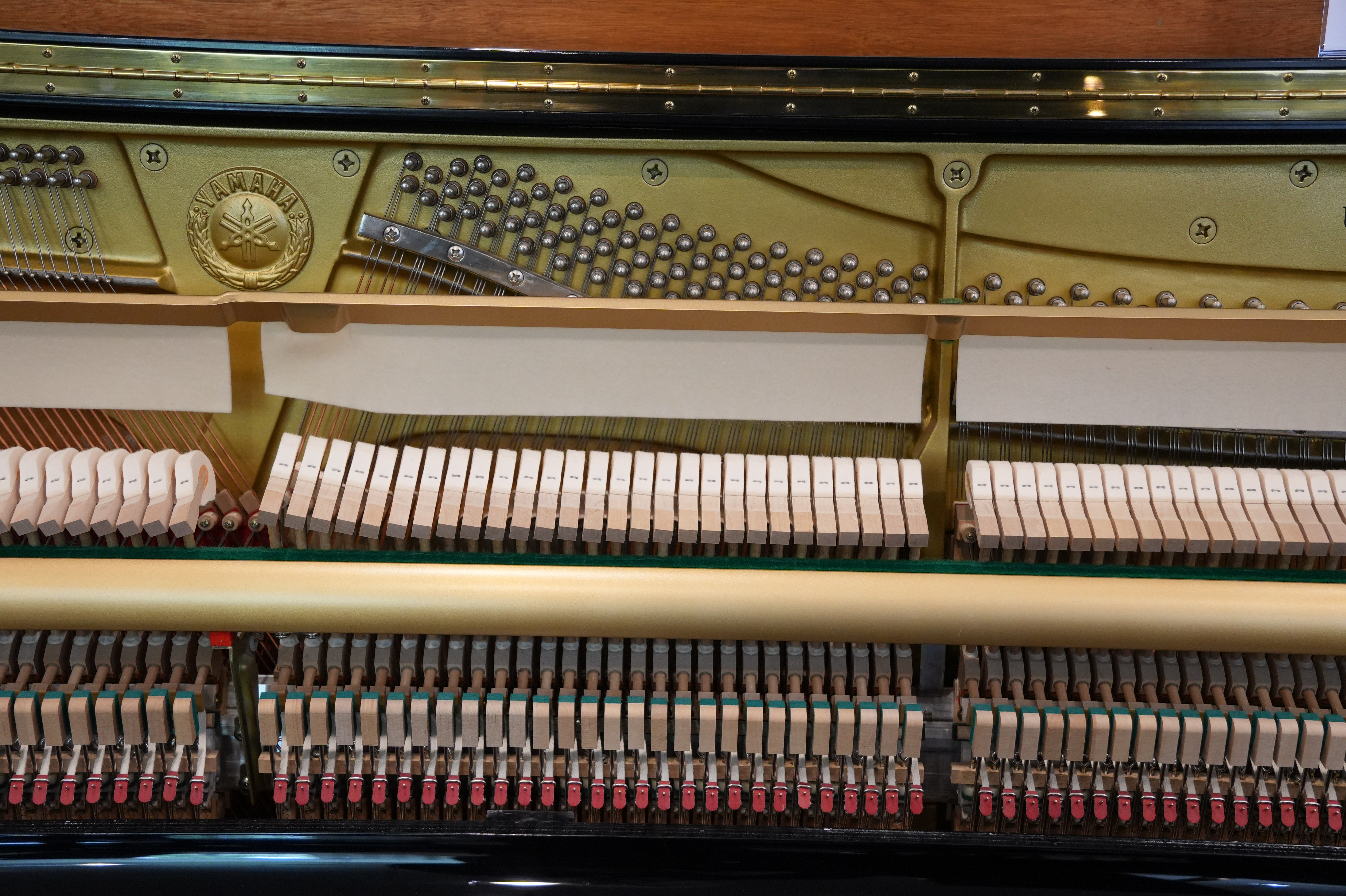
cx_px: 673
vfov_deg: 27.2
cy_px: 448
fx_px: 1850
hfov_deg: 40.0
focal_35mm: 50
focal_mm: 33
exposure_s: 1/160
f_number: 2.8
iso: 1600
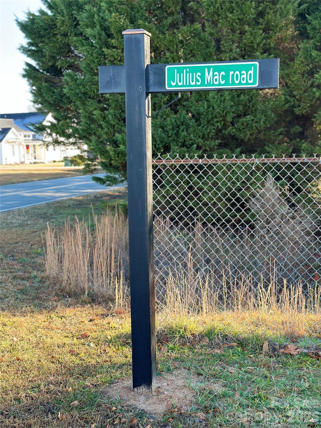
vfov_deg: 39.7
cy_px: 214
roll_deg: +0.9
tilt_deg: -6.4
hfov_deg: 30.3
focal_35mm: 48
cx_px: 160
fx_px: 593
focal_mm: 6.86
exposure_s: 1/295
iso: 80
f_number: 1.78
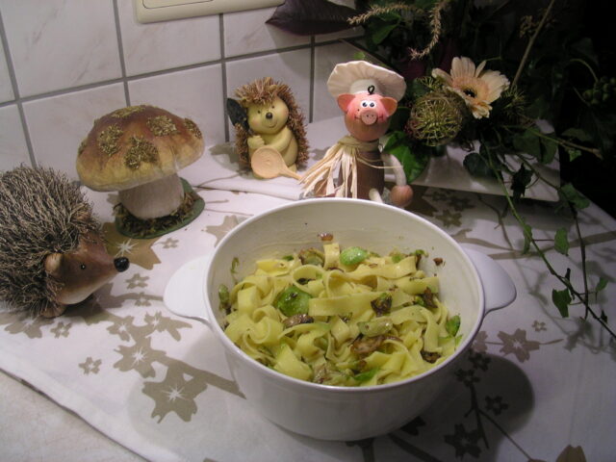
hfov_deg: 50.1
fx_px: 658
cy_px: 231
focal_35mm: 37
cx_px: 308
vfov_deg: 38.7
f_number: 2.7
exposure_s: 1/31.5
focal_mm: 5.6
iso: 100
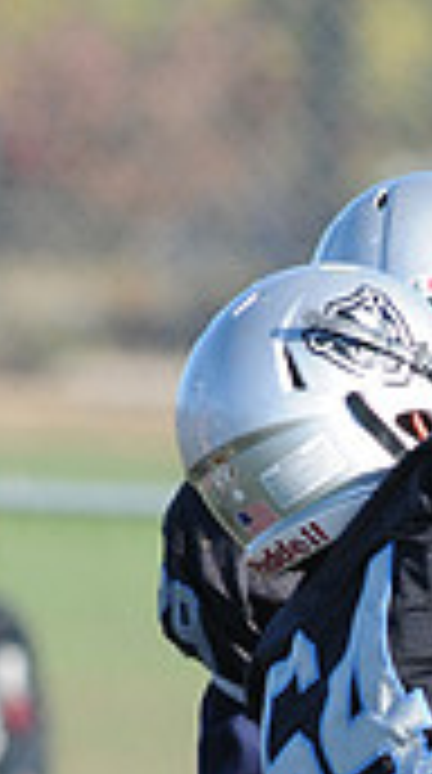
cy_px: 1264
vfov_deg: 1.4
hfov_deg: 0.8
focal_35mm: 1592
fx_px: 32613
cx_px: 556
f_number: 6.3
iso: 200
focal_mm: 300
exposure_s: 1/500
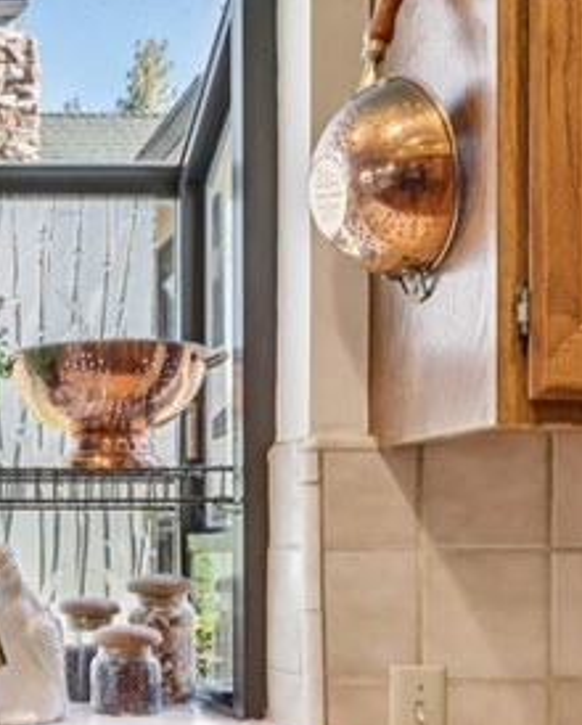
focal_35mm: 58
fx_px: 1241
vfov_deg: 31.9
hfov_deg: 23.7
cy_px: 561
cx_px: -148
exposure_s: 1/3.33
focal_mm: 16.5
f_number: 13
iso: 100
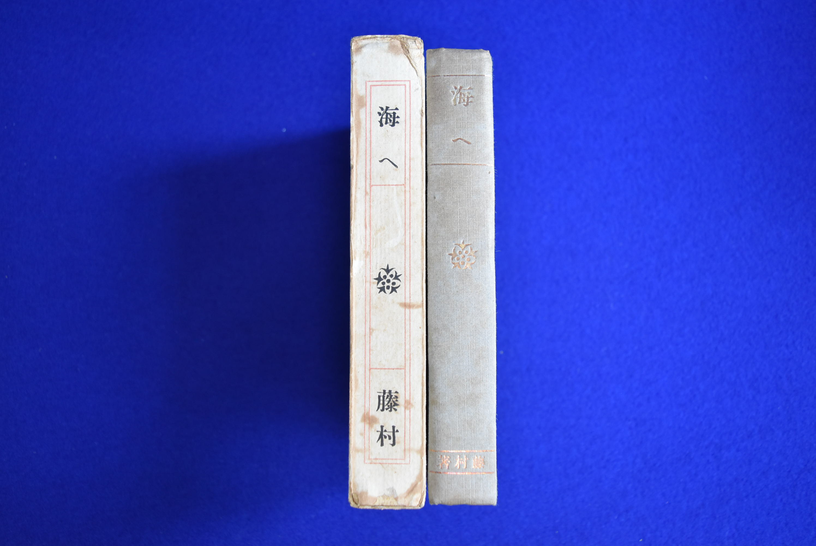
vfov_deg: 43.7
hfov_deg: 61.9
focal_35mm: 30
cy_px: 273
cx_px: 408
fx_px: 681
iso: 800
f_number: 4
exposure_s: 1/60
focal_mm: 20
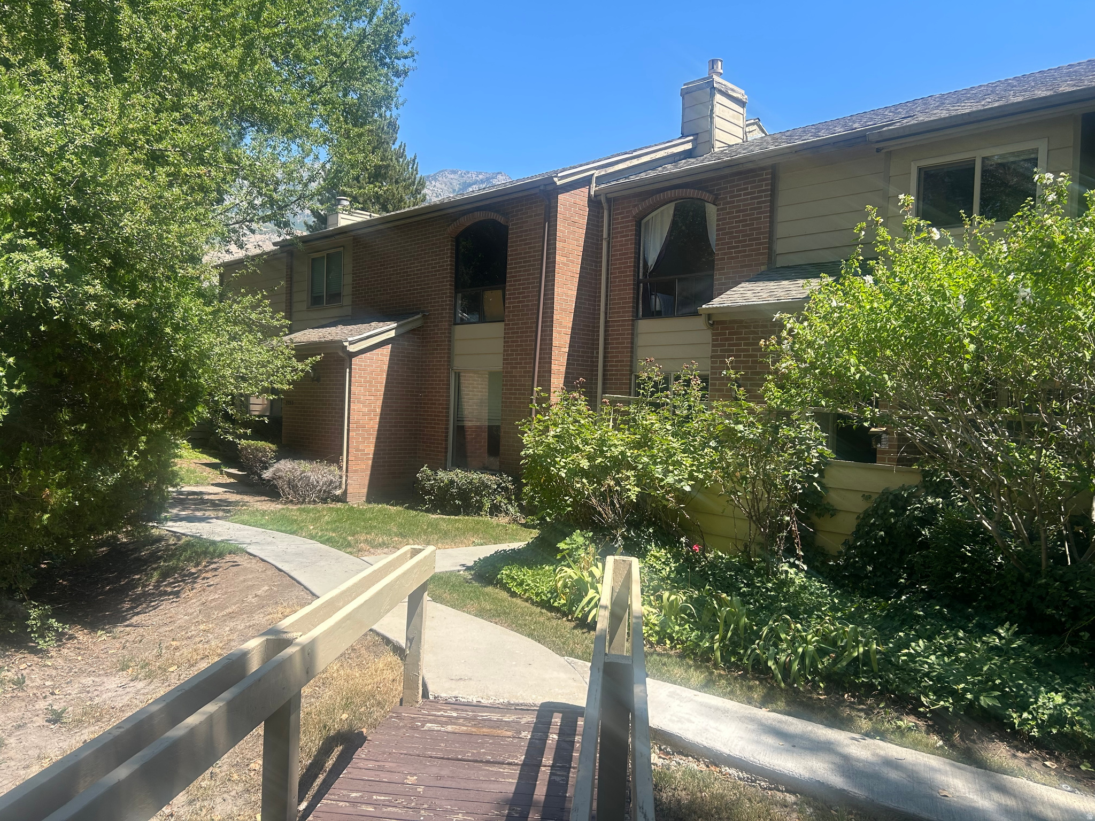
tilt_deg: -1.1
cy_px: 410
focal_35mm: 26
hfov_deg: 67.3
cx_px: 548
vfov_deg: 53.1
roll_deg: -1.8
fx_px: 822
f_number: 1.5
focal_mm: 5.7
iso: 50
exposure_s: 1/1724
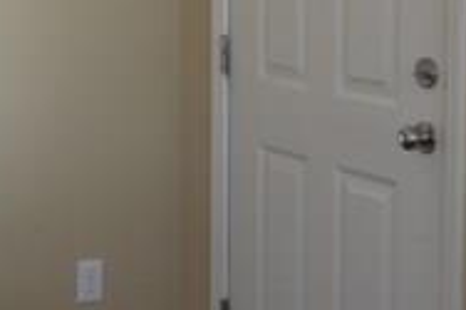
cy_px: 48
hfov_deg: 21.5
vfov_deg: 14.7
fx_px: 1190
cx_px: 15
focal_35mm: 92
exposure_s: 1/80
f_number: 4.5
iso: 400
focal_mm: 18
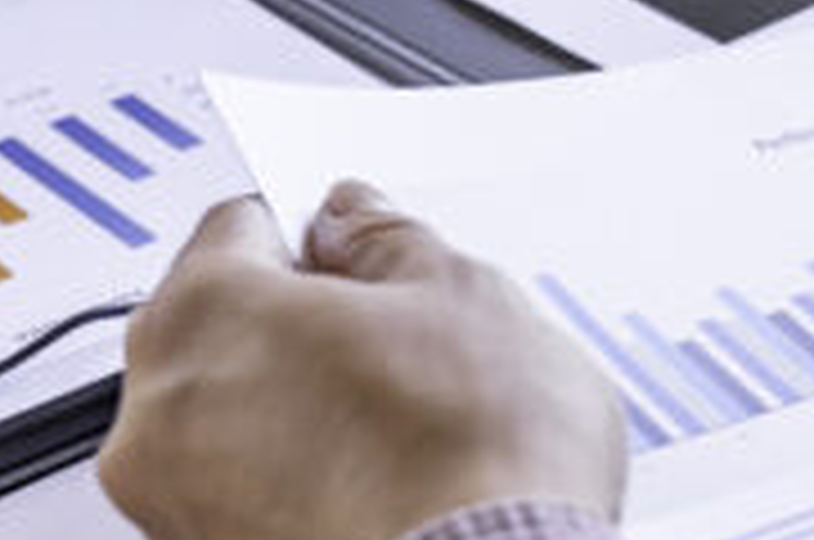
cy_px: 207
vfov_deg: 7.3
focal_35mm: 187
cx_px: 603
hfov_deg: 11.0
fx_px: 4221
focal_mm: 44
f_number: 3.5
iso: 320
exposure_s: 1/100
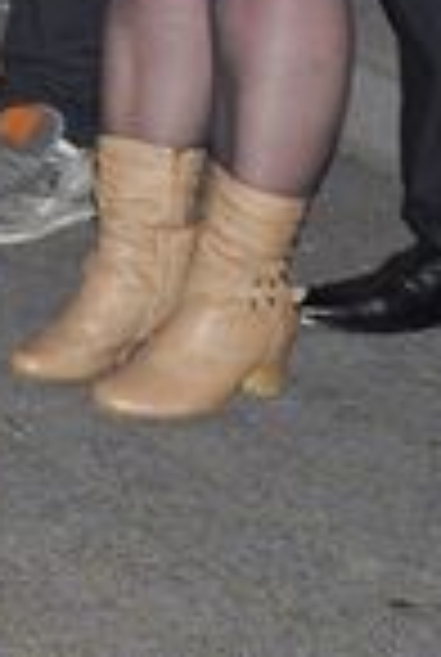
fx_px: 4773
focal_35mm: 261
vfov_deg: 7.6
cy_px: -524
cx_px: -598
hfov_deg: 5.1
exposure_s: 1/60
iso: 1250
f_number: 4.5
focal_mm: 30
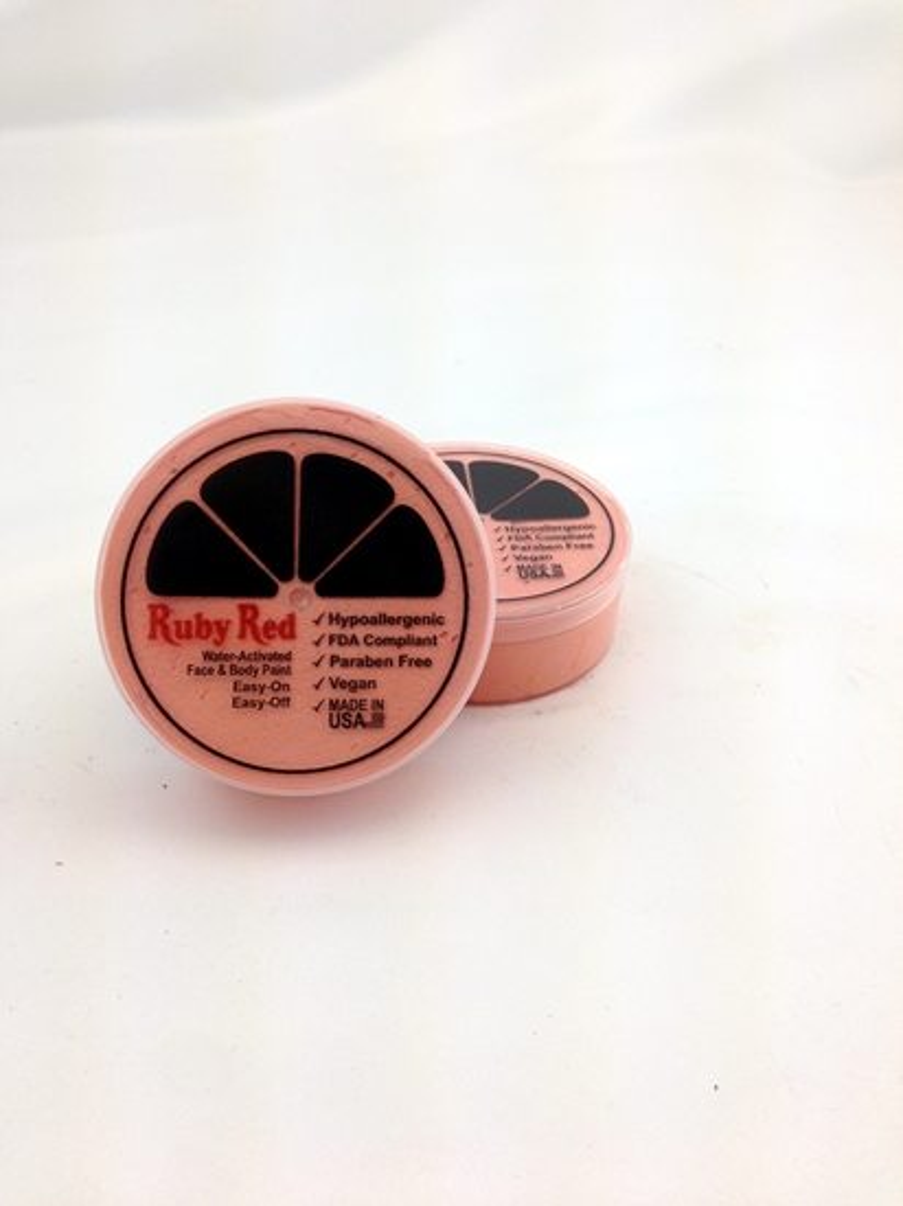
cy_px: 603
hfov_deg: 42.9
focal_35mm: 33
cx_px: 452
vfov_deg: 55.4
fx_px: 1149
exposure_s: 1/166
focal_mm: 4.12
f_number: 2.4
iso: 50
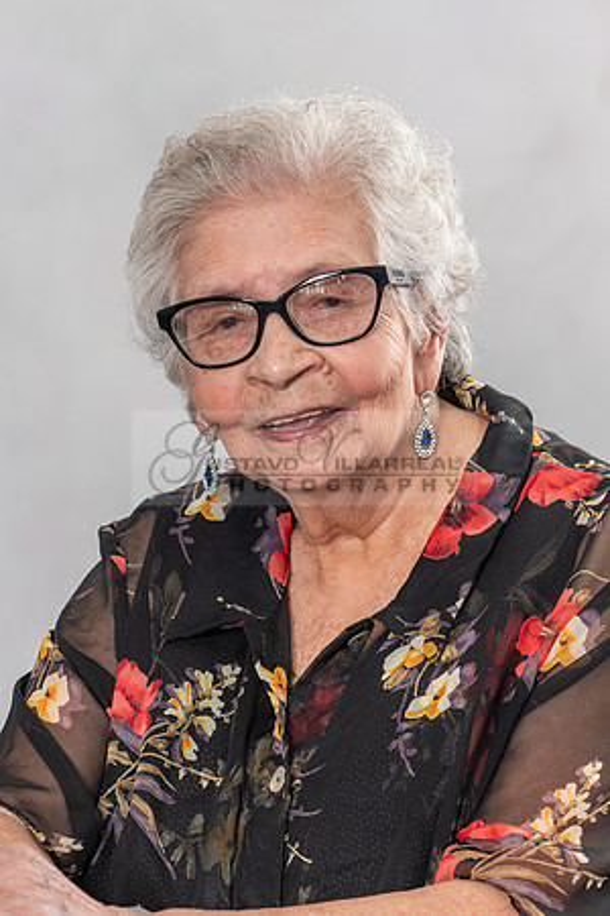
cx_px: 287
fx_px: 3270
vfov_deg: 15.9
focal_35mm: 129
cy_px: 616
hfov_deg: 10.7
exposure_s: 1/125
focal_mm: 62
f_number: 5.6
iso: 200
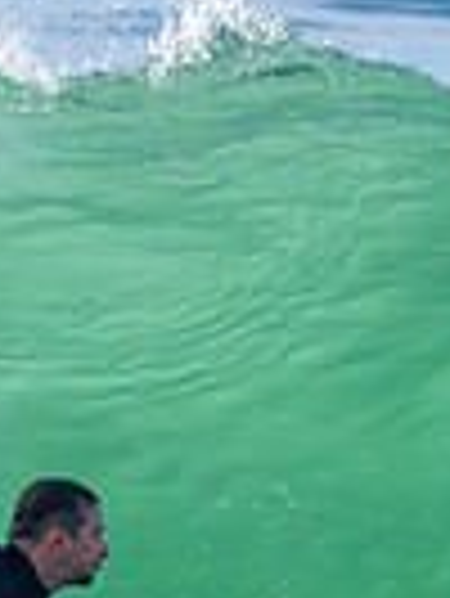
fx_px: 58180
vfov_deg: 0.6
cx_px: 9
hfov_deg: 0.4
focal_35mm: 3362
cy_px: 695
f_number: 11
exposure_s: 1/2000
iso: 1250
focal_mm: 800
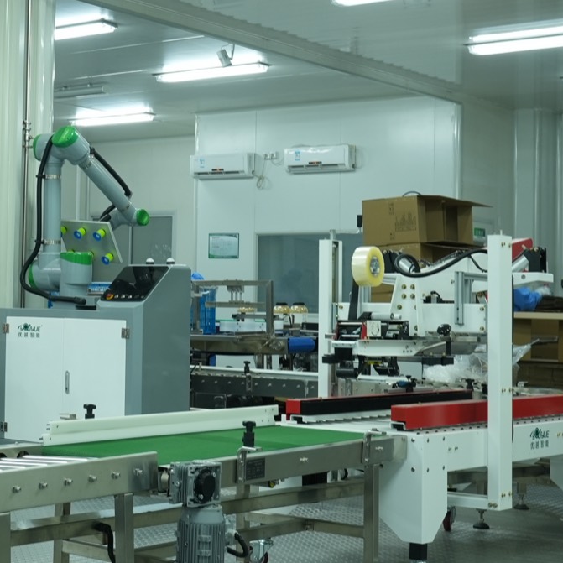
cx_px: -7
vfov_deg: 23.7
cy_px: 247
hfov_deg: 22.7
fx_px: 1343
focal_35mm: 73
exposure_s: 1/30
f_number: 5
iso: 500
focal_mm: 36
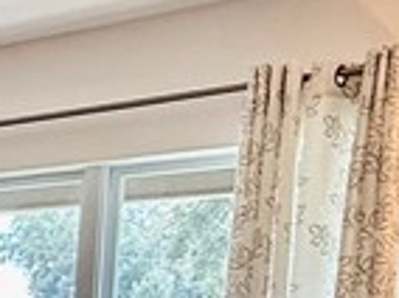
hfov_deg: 15.8
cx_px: -377
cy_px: 478
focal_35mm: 101
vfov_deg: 13.5
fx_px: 1162
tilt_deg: -6.0
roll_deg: -0.8
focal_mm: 2.22
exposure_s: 1/120
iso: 125
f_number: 2.2
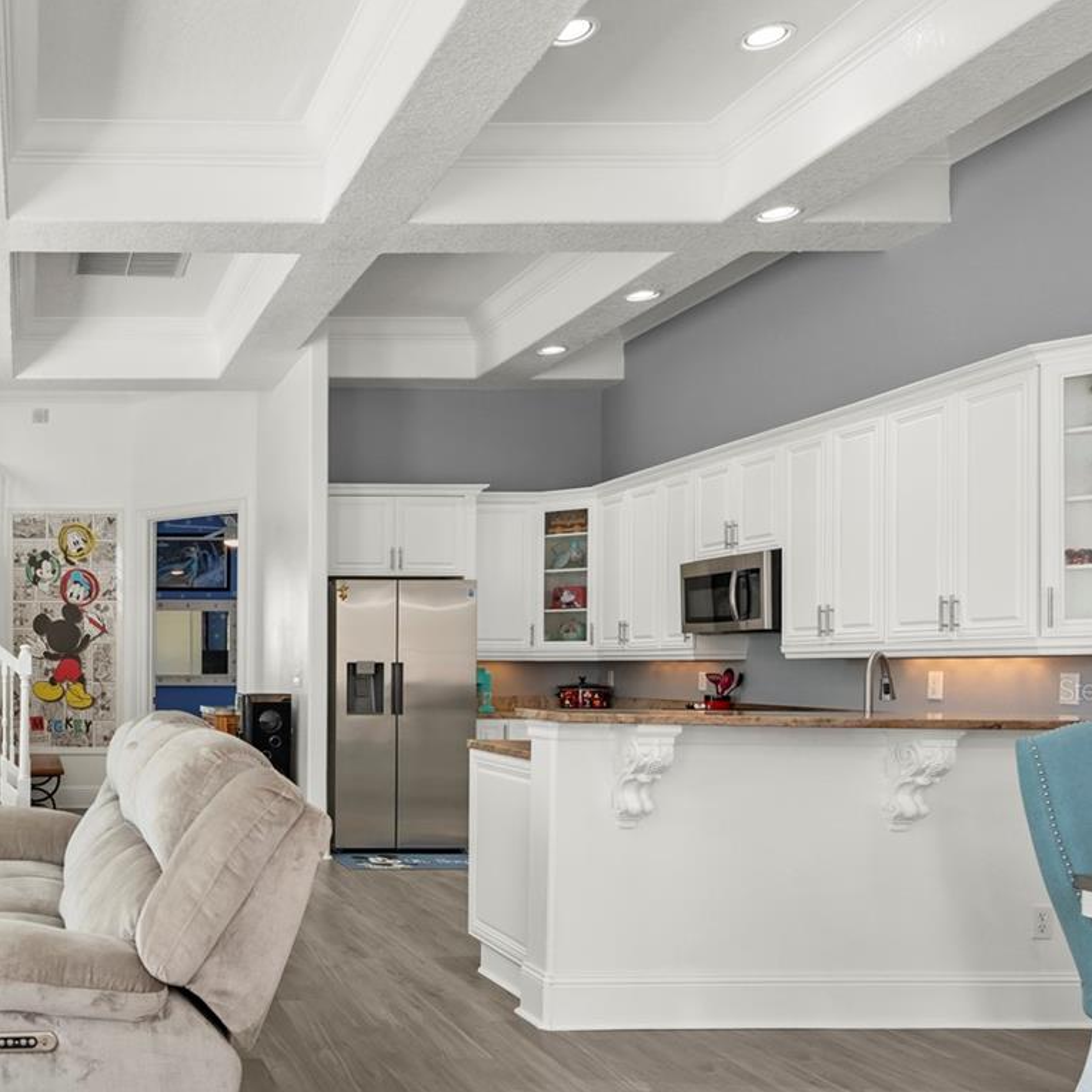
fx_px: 1142
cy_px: 689
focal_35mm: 32
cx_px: 44
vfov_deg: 50.5
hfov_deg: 44.8
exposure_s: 1/125
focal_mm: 18
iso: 1000
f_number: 6.3
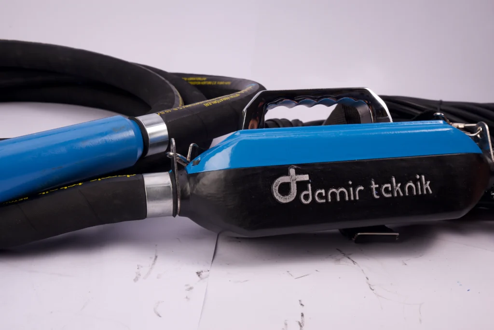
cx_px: 247
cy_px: 165
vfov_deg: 28.1
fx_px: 659
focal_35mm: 48
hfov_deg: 41.1
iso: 100
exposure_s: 1/100
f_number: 13
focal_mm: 48
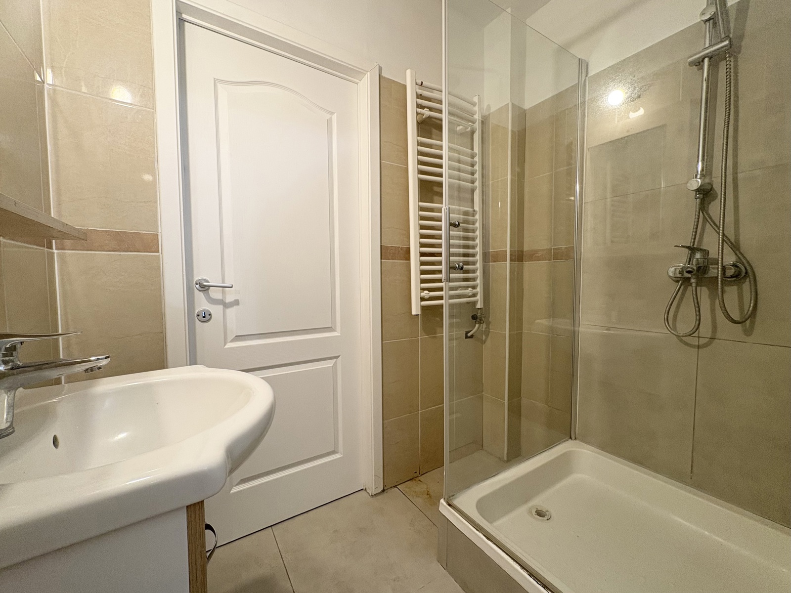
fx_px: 320
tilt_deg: -2.9
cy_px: 296
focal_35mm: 14
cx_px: 396
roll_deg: -0.1
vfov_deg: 85.7
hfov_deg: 102.1
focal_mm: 2.22
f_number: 2.2
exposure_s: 1/50
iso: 160
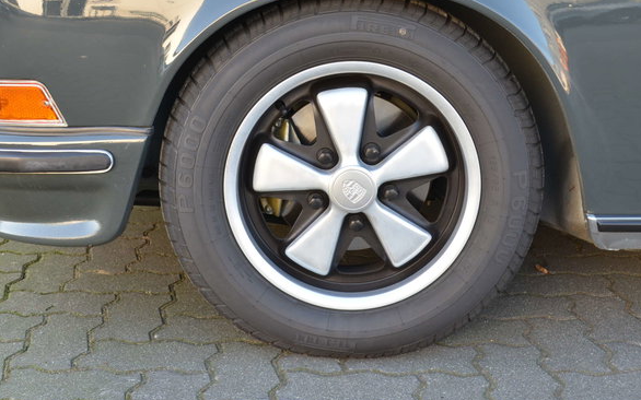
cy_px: 142
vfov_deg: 24.8
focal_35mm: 52
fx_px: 908
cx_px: 314
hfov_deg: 38.9
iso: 250
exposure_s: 1/60
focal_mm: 26
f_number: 5.6
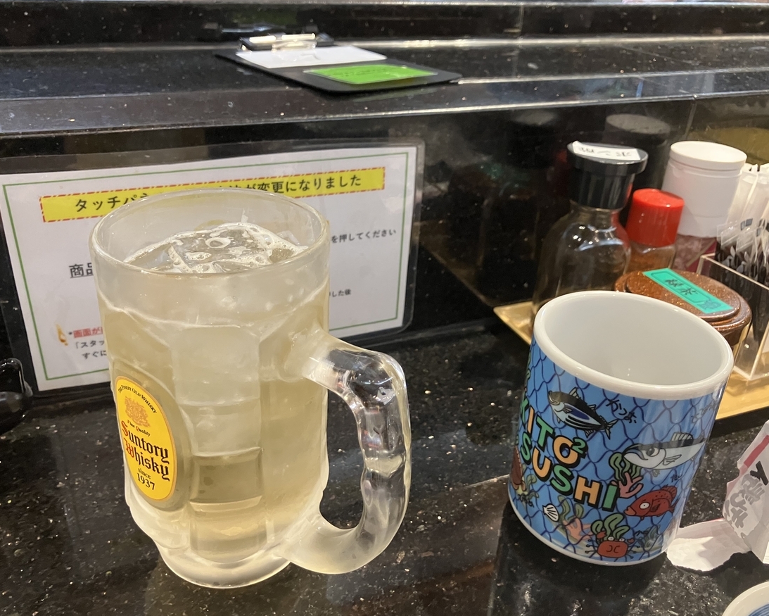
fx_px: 683
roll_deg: -3.2
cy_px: 301
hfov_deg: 58.8
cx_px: 388
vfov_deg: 48.5
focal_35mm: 30
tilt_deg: -28.7
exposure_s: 1/40
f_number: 1.8
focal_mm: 3.99
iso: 250
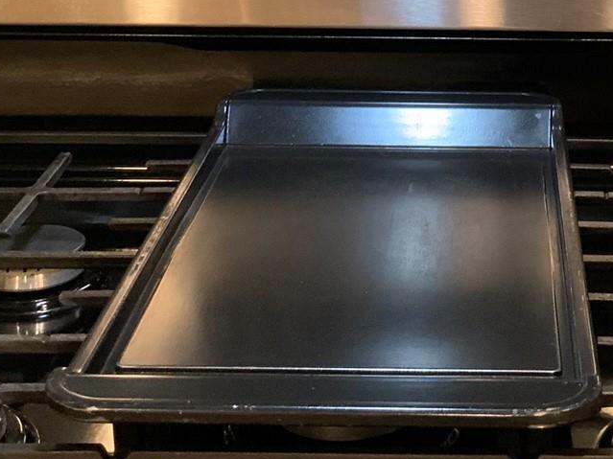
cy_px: -126
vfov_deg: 15.2
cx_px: 499
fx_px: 1647
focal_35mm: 93
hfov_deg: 20.8
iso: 250
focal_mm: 3
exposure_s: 1/60
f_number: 1.8
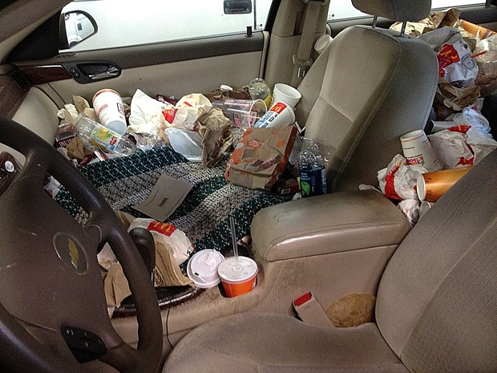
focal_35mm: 35
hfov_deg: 52.6
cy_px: 186
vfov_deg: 40.7
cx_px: 248
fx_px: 503
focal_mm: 4.28
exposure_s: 1/20
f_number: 2.4
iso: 320
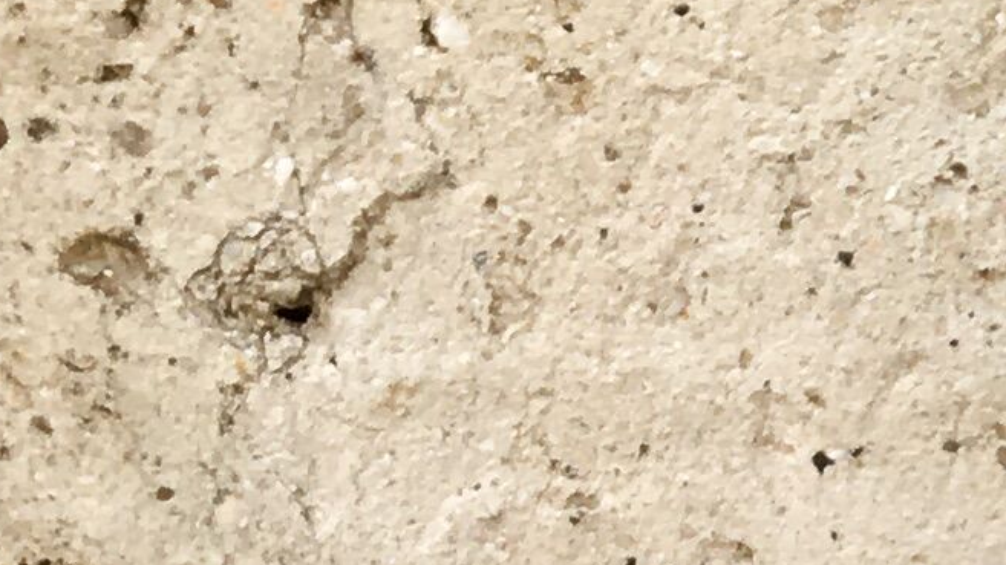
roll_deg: -0.1
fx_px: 5173
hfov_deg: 10.1
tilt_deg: -7.4
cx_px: 2171
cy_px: 1259
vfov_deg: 6.0
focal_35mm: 194
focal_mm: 4.15
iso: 25
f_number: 2.2
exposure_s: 1/499
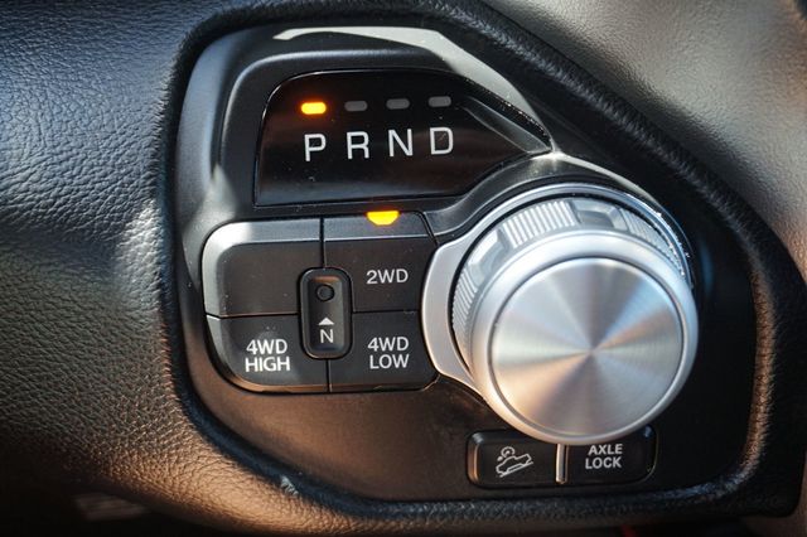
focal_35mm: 48
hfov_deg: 41.1
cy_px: 268
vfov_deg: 28.0
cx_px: 404
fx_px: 1075
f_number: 5
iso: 500
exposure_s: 1/60
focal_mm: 32
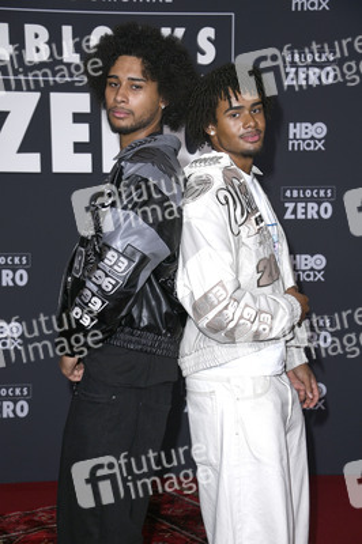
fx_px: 1058
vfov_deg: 28.9
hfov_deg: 19.4
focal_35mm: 70
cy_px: 272
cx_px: 181
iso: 500
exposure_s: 1/250
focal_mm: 70
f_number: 5.6
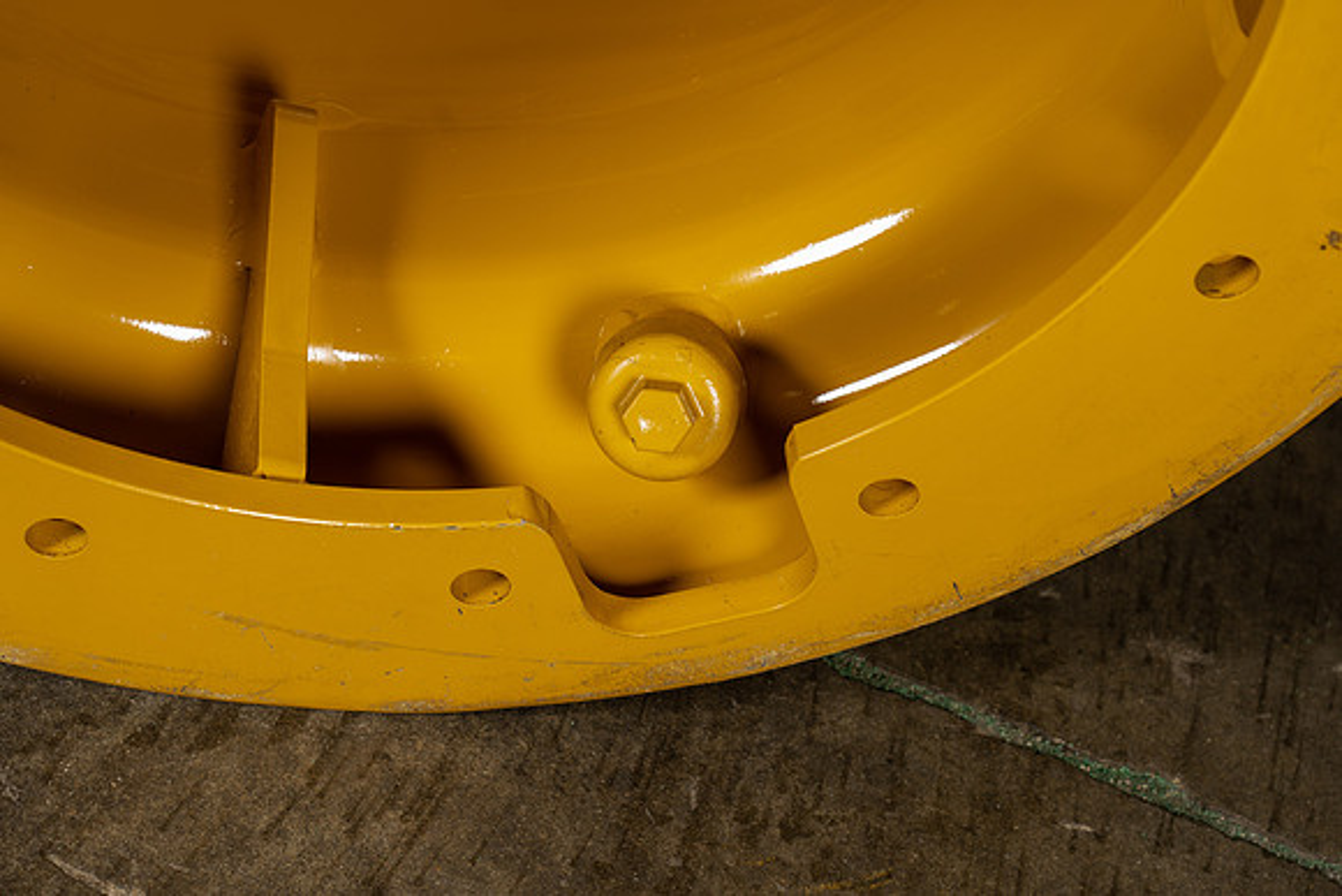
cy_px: 448
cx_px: 671
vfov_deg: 15.4
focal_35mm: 89
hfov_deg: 22.9
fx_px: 3318
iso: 800
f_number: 5.6
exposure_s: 1/125
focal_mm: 89
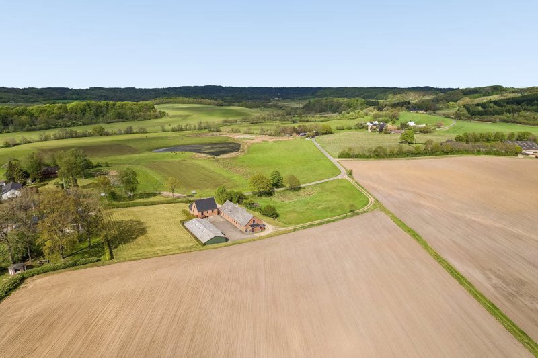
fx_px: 329
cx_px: 269
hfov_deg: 78.6
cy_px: 179
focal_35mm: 22
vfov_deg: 57.2
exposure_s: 1/500
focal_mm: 8.4
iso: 100
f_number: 2.8
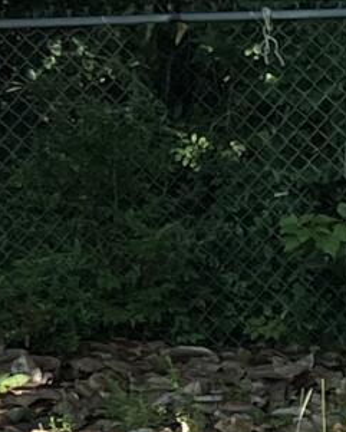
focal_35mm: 253
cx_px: 923
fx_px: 3237
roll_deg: -0.3
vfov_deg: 7.6
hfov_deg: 5.8
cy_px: 340
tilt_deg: -6.4
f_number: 1.5
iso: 50
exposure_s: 1/2632
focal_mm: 5.7
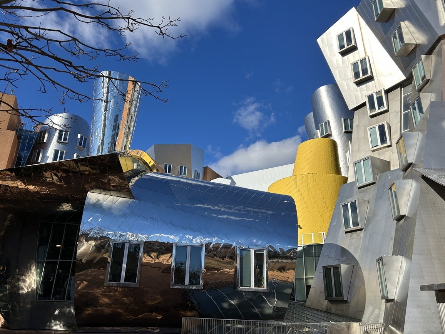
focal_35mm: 27
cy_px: 169
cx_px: 216
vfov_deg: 51.4
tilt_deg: +22.1
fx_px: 347
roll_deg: -1.4
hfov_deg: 65.3
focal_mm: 5.7
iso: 50
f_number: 1.5
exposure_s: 1/5076
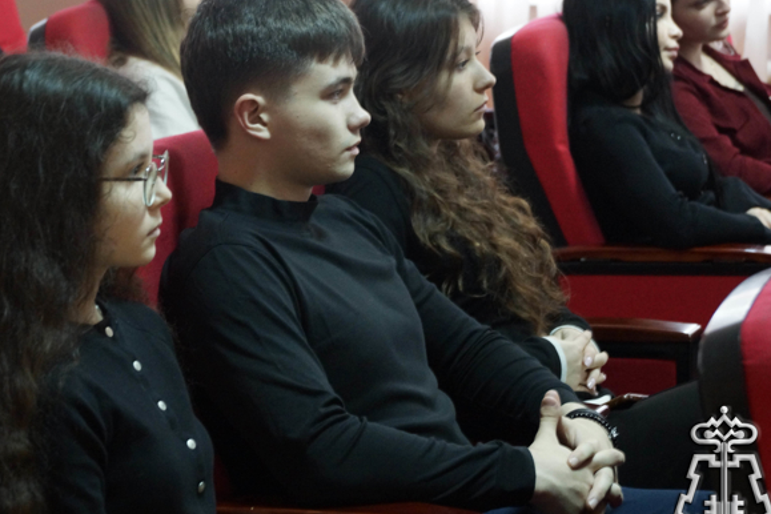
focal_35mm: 136
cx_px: 309
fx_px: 2912
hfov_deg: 15.1
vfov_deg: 10.1
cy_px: 230
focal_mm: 70
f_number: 5.6
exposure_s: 1/13
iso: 1600
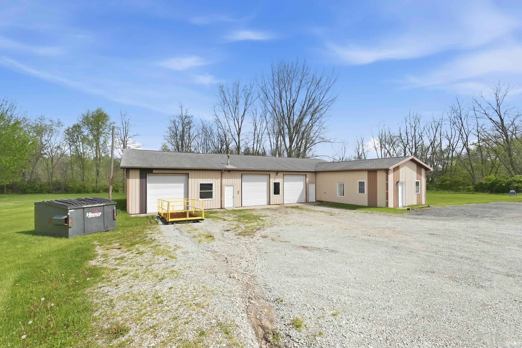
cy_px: 174
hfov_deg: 100.4
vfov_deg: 77.3
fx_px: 217
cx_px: 261
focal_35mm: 15
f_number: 4
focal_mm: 10
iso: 800
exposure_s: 1/4000
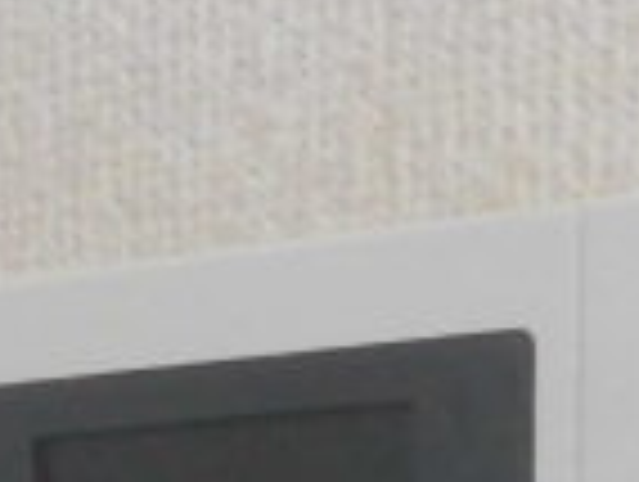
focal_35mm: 108
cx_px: 194
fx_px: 1997
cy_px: 1027
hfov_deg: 18.1
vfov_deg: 11.9
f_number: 3.1
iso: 400
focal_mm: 4.3
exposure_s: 1/30
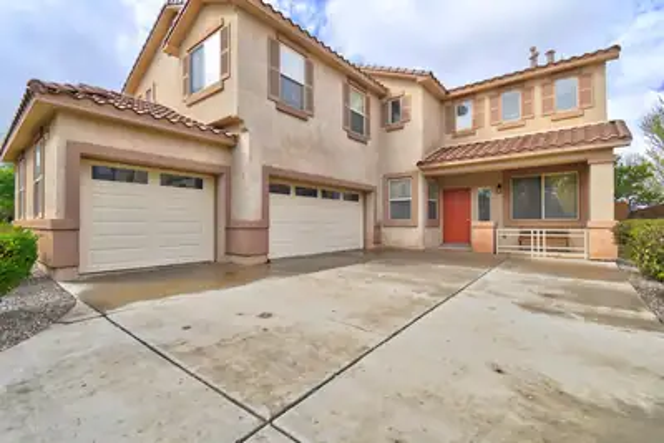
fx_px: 277
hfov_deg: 100.4
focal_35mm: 15
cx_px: 332
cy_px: 222
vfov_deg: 77.4
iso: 100
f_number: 8
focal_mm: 10
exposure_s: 1/250
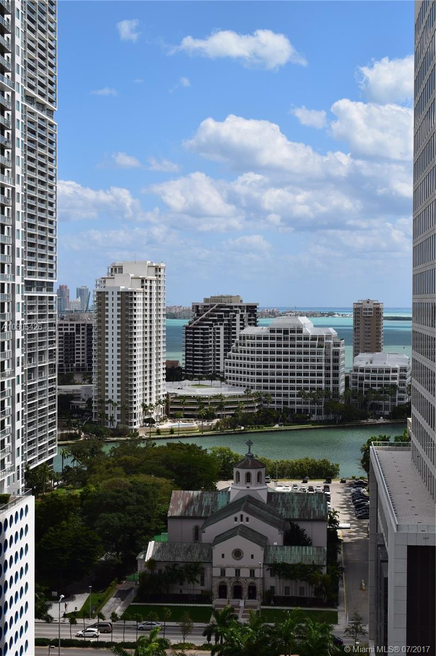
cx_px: 218
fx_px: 1145
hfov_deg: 21.6
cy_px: 328
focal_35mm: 63
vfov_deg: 31.9
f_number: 11
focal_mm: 42
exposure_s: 1/500
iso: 200
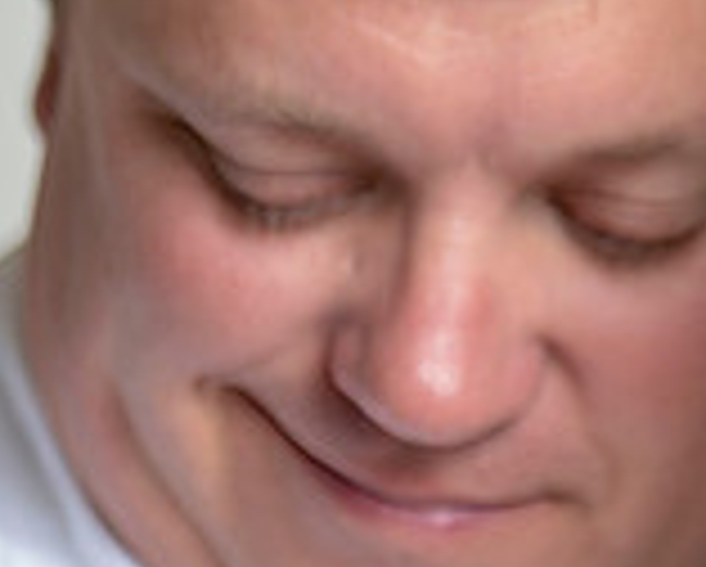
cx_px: 598
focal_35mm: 481
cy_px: 718
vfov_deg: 3.2
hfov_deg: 4.0
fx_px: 10063
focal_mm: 116
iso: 80
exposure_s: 1/200
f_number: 2.8
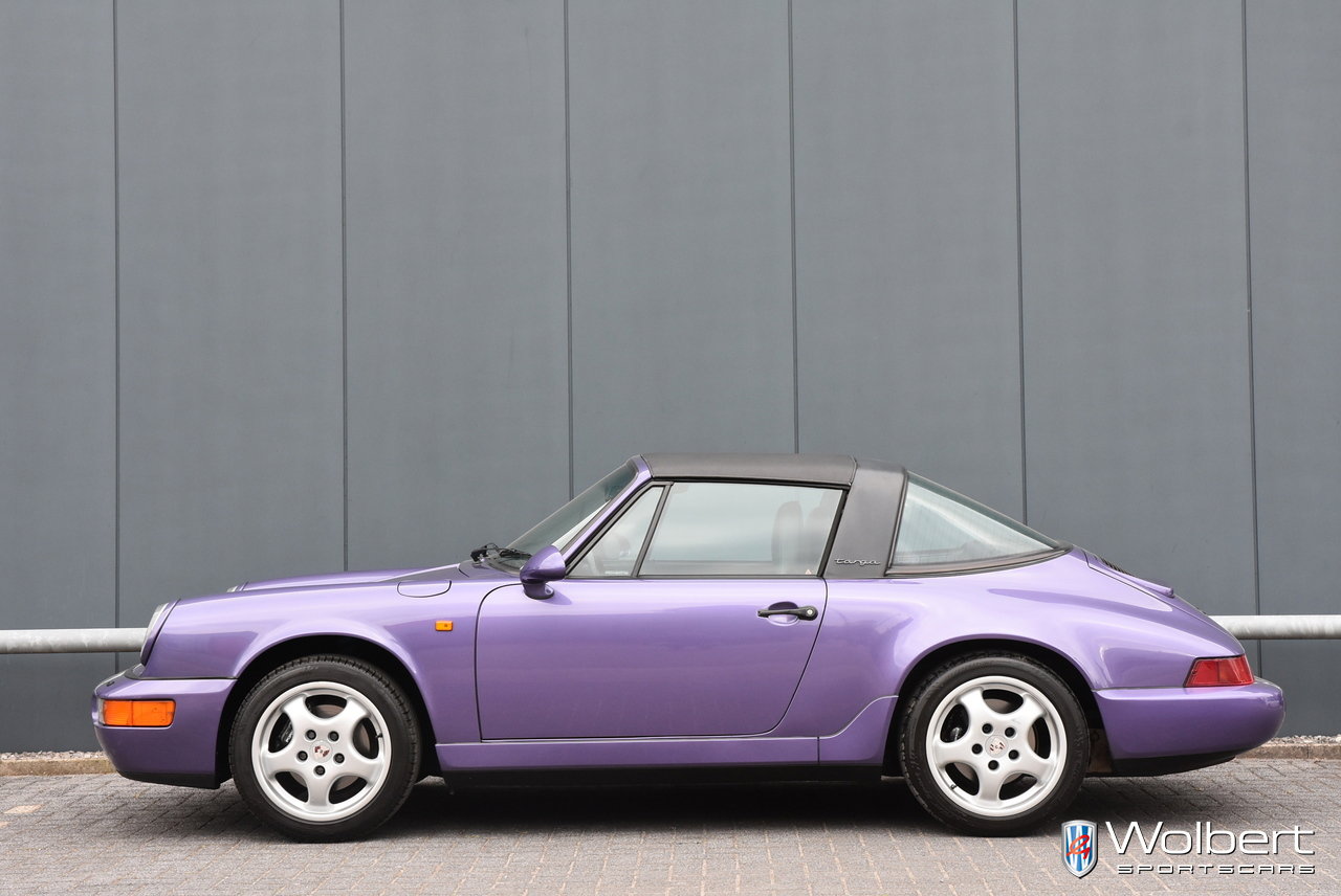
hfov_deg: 30.5
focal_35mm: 66
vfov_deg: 20.7
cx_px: 670
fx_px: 2461
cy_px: 448
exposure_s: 1/320
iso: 800
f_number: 8
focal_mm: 44
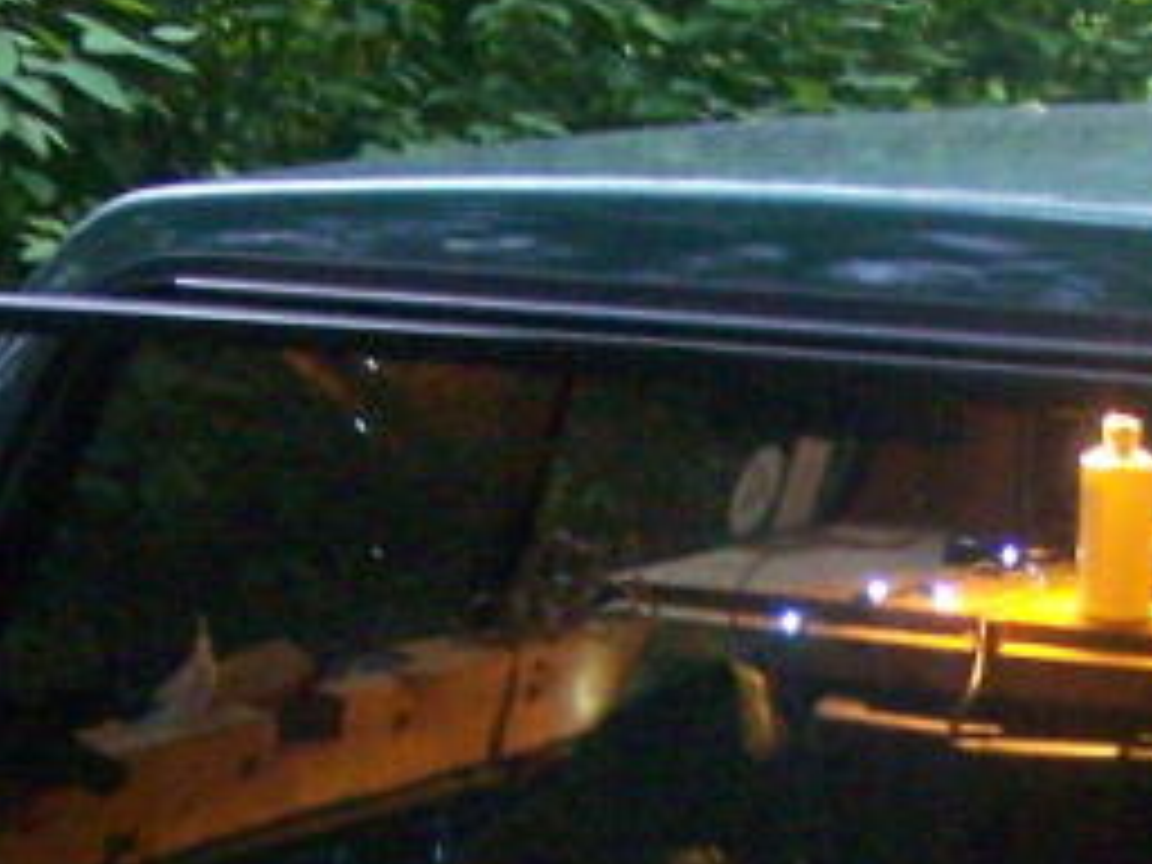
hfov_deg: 13.0
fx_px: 5058
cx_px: 788
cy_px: 868
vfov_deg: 9.7
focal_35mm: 152
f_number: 2.8
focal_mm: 6.3
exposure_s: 1/60
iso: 400
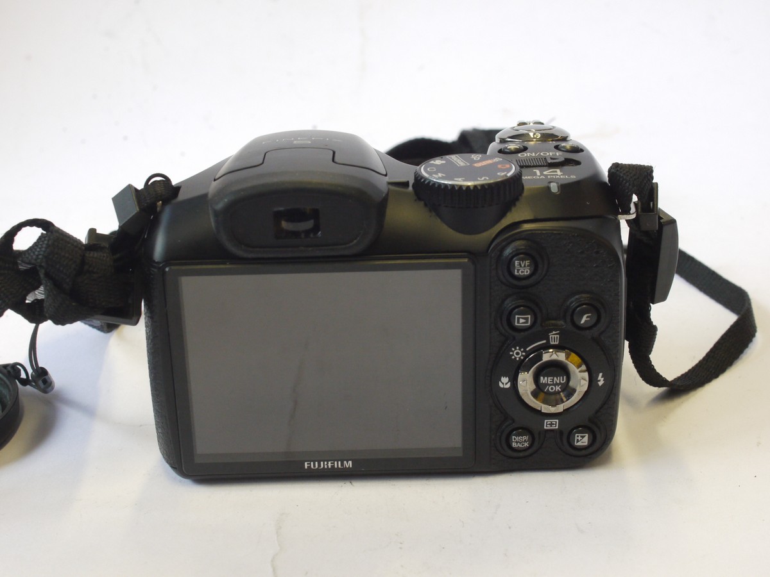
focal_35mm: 60
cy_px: 288
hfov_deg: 32.2
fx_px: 1335
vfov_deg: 24.4
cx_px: 385
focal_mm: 30
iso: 800
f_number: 9
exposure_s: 1/50
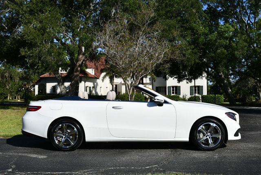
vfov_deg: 30.6
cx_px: 130
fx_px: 319
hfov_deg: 44.5
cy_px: 88
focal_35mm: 44
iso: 100
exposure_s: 1/320
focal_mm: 22
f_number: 9
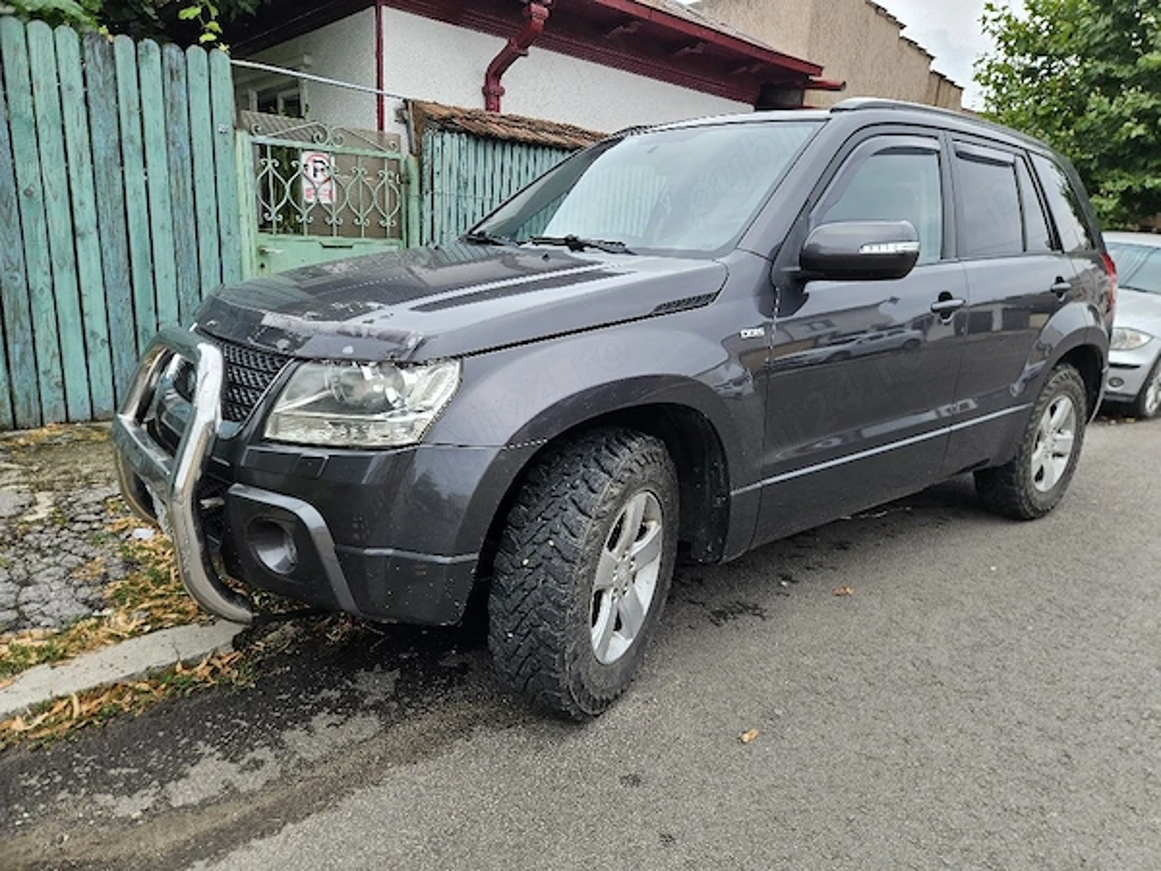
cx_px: 580
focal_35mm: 23
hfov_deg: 73.9
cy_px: 436
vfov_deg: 58.9
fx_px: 771
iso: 25
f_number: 1.8
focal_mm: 5.4
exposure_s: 1/227
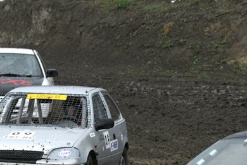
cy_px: 96
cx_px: 220
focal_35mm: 374
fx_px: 2568
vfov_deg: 3.7
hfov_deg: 5.5
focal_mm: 95
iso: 1000
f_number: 5.6
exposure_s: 1/1000
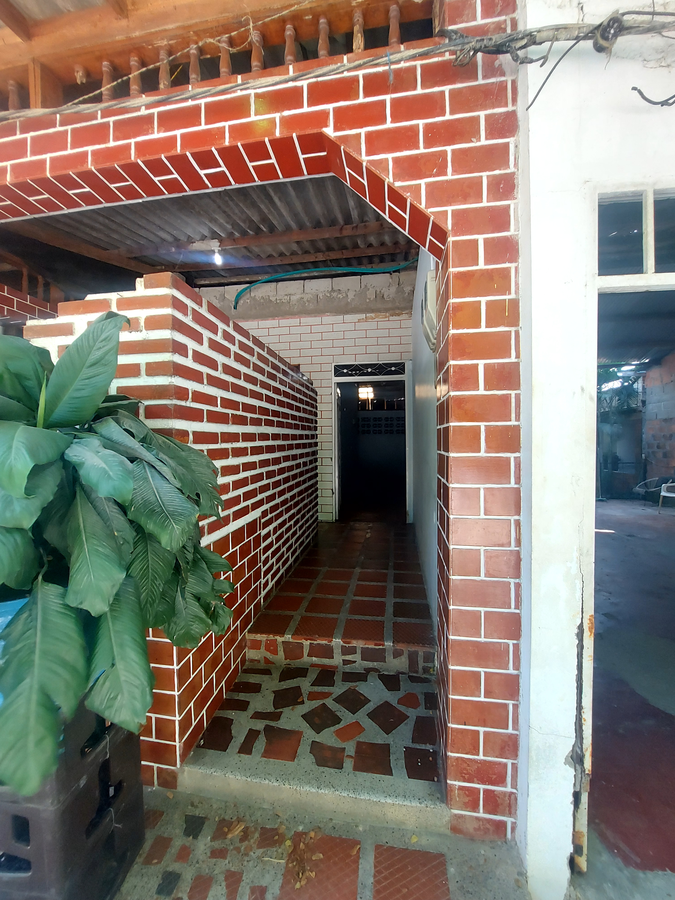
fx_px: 338
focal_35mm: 13
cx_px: 338
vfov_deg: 106.2
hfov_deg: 89.9
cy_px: 450
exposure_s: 1/60
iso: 80
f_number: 2.2
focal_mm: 1.74
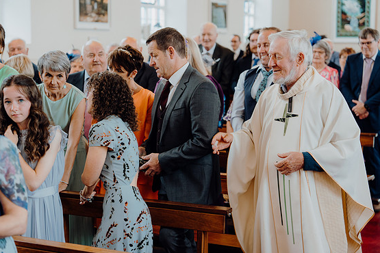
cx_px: 190
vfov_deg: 19.7
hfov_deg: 29.2
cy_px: 132
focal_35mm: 69
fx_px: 728
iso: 800
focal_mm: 66
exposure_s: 1/200
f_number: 2.8
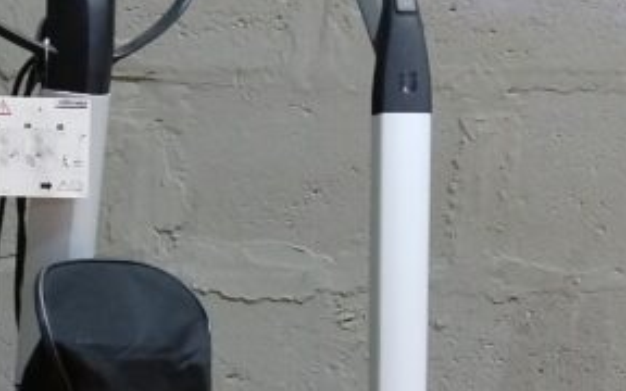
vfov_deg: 12.6
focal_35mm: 98
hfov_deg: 20.9
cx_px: 93
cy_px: 604
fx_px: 1672
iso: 554
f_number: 1.8
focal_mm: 4.25
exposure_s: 1/20
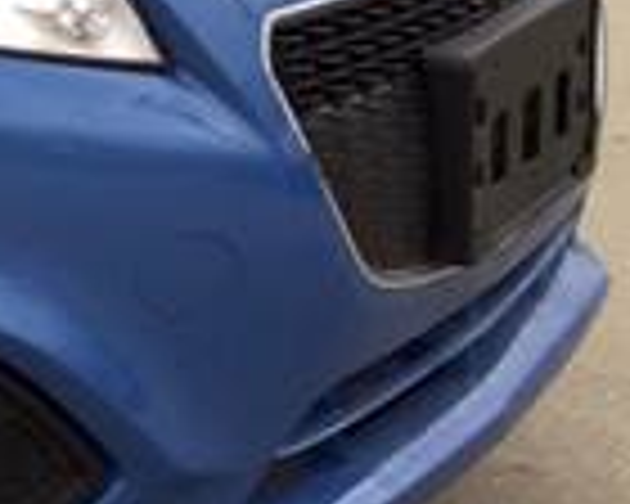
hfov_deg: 12.5
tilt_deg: -10.1
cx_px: -760
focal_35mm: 129
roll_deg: +1.1
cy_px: -135
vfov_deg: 11.7
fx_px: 2405
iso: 40
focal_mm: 4.15
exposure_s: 1/120
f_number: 2.2
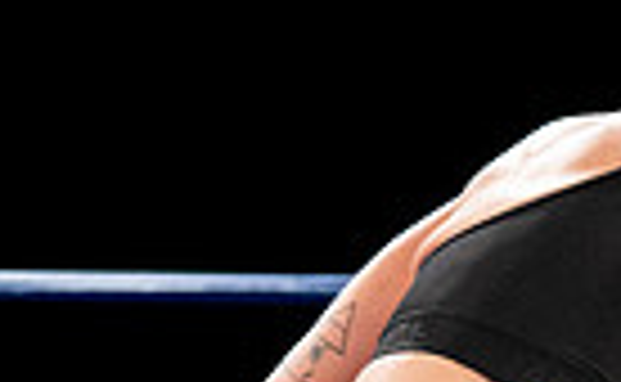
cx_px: 979
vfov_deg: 3.8
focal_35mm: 338
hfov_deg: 6.2
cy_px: 288
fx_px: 5697
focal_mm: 70
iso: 4000
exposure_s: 1/800
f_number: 4
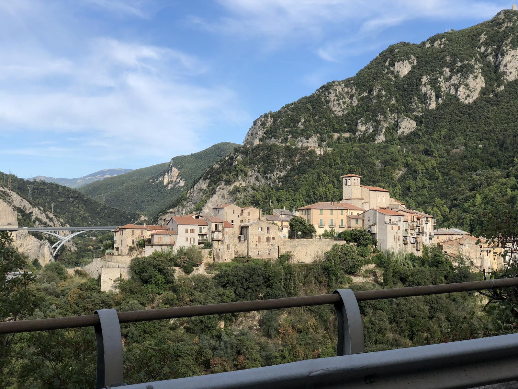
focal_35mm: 52
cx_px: 259
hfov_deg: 36.8
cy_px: 194
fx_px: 778
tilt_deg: +3.2
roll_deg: +0.8
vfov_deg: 28.0
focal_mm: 6
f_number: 2.4
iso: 16
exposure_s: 1/810
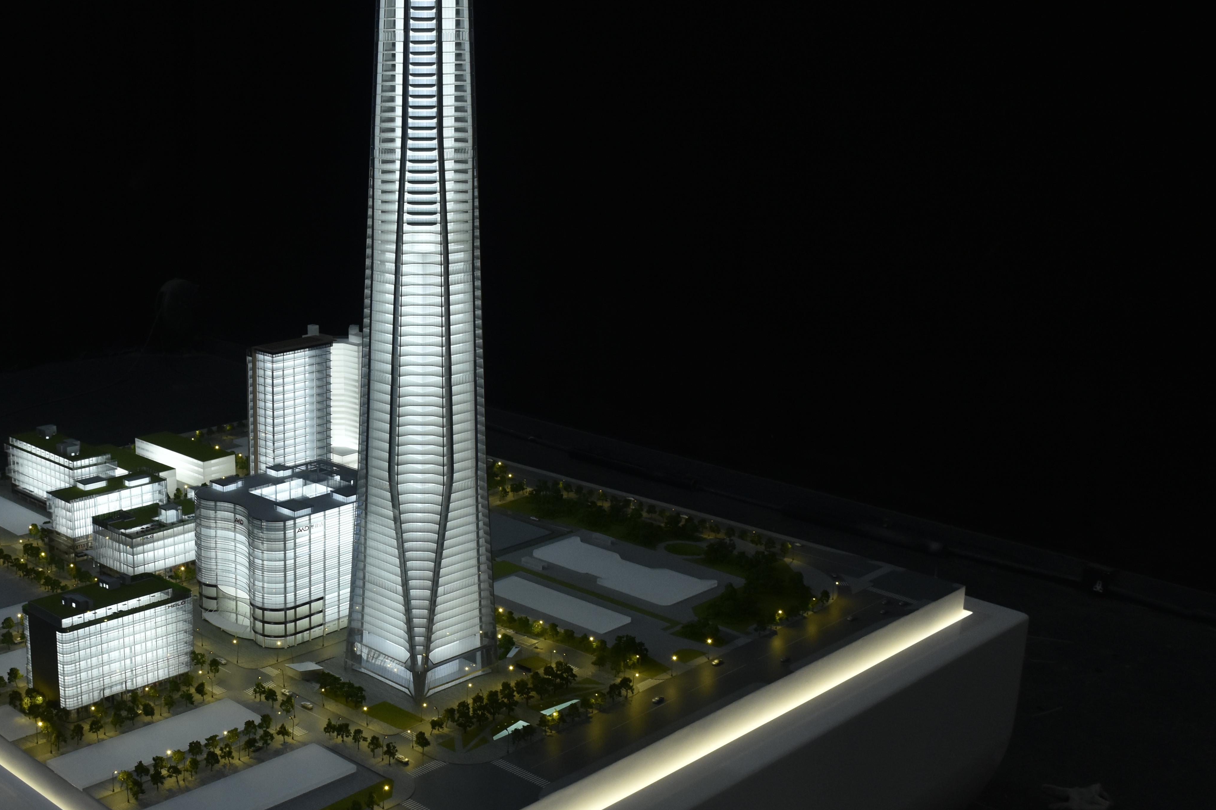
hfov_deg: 43.6
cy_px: 431
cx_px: 361
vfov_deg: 30.5
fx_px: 1486
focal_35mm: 44
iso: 800
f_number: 5.6
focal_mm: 20
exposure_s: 1/200
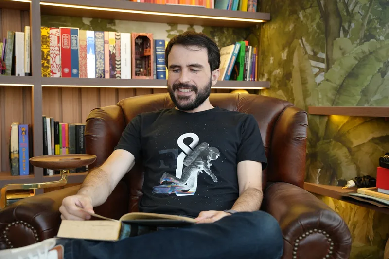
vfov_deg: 32.5
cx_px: 194
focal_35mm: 41
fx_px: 444
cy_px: 130
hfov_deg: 47.3
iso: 1250
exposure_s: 1/160
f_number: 4
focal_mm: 41.1
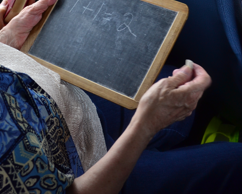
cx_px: 60
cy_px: 30
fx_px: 602
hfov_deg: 22.5
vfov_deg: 18.1
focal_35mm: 84
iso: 200
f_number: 4.2
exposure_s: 1/30
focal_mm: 26
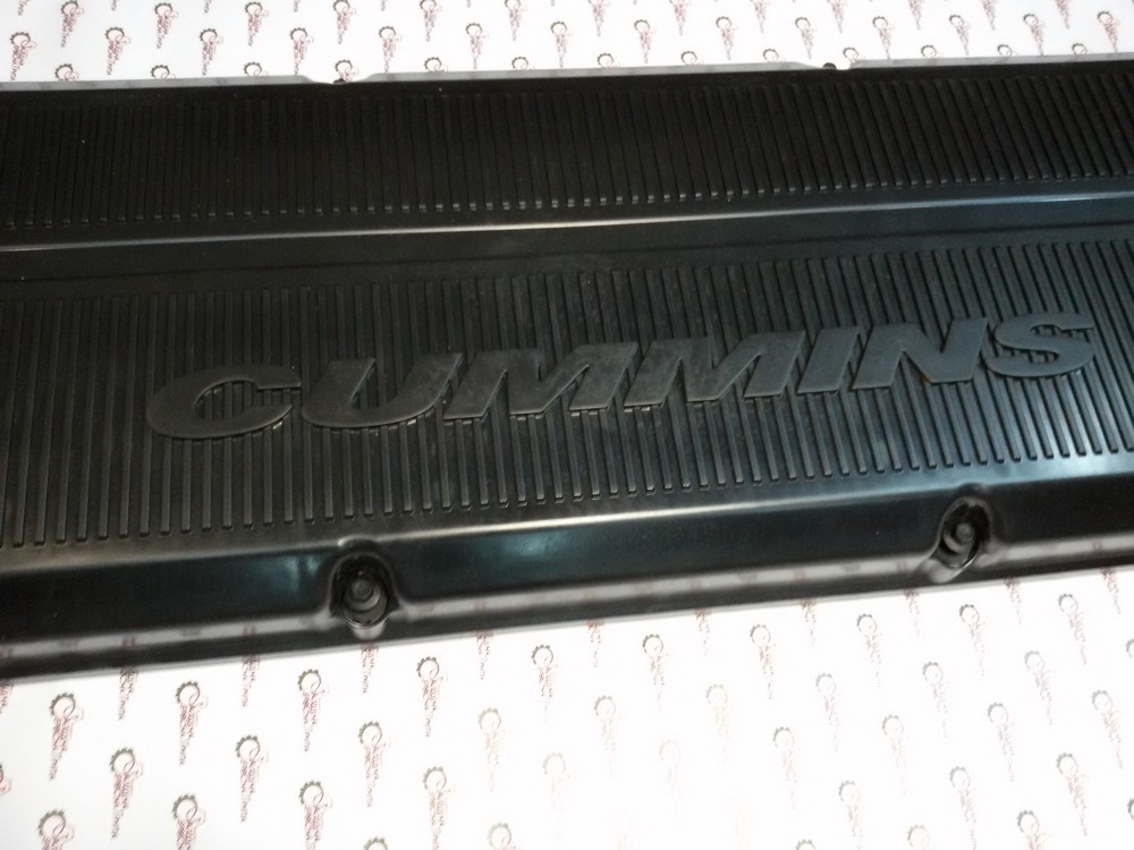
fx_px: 1016
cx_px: 567
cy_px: 425
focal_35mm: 31
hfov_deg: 58.4
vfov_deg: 45.4
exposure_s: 1/25
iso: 200
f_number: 2.4
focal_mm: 2.93
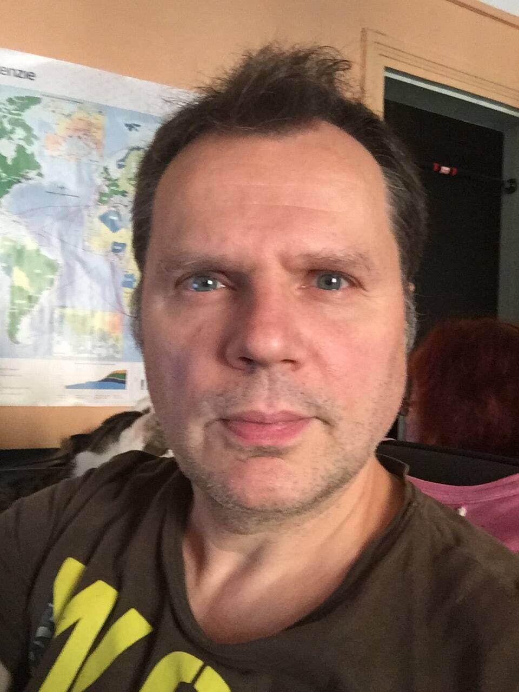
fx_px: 620
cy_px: 346
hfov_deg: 45.4
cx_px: 260
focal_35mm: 31
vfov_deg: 58.4
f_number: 2.2
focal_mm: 2.65
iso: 250
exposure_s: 1/33
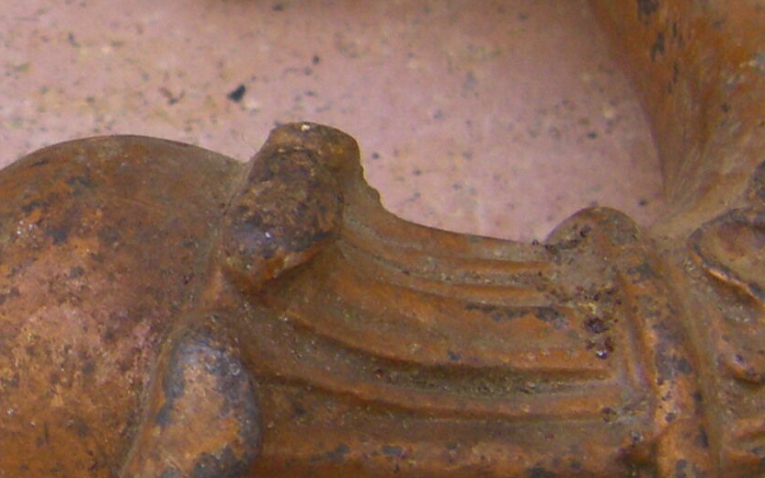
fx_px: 3294
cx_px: 79
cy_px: 116
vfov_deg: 8.3
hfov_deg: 13.1
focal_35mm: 158
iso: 125
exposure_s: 1/100
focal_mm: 6.3
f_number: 3.5
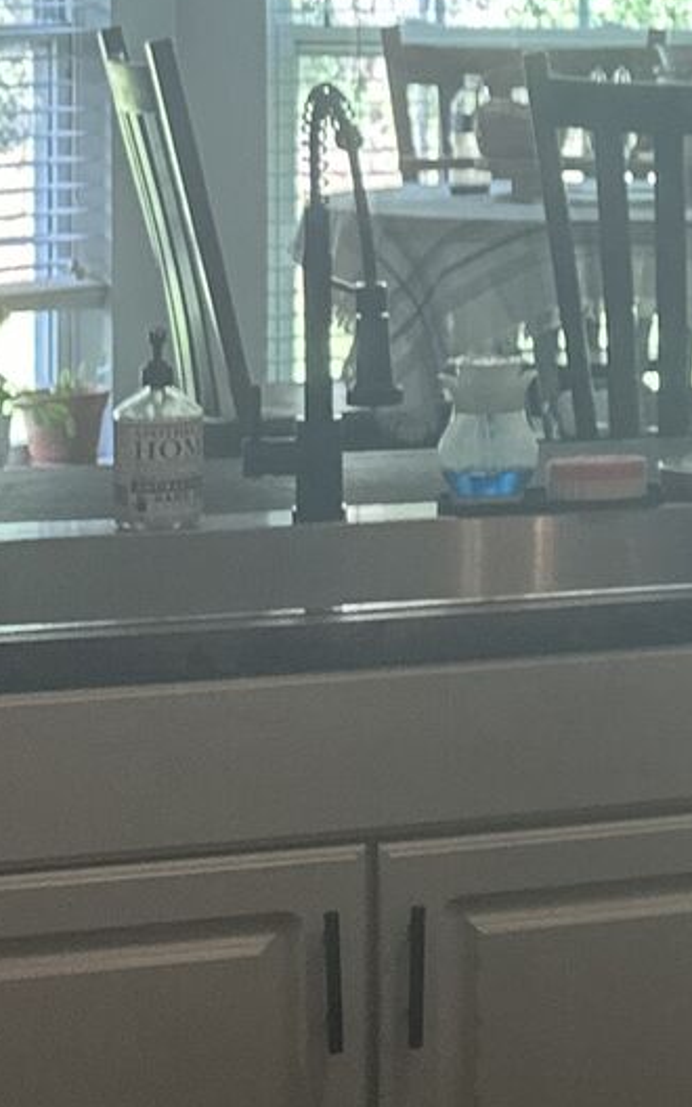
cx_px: 1598
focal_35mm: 111
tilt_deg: -1.2
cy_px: 136
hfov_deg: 10.4
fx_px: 3349
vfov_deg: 18.5
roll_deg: -1.4
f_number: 1.78
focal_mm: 6.86
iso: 160
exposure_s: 1/120
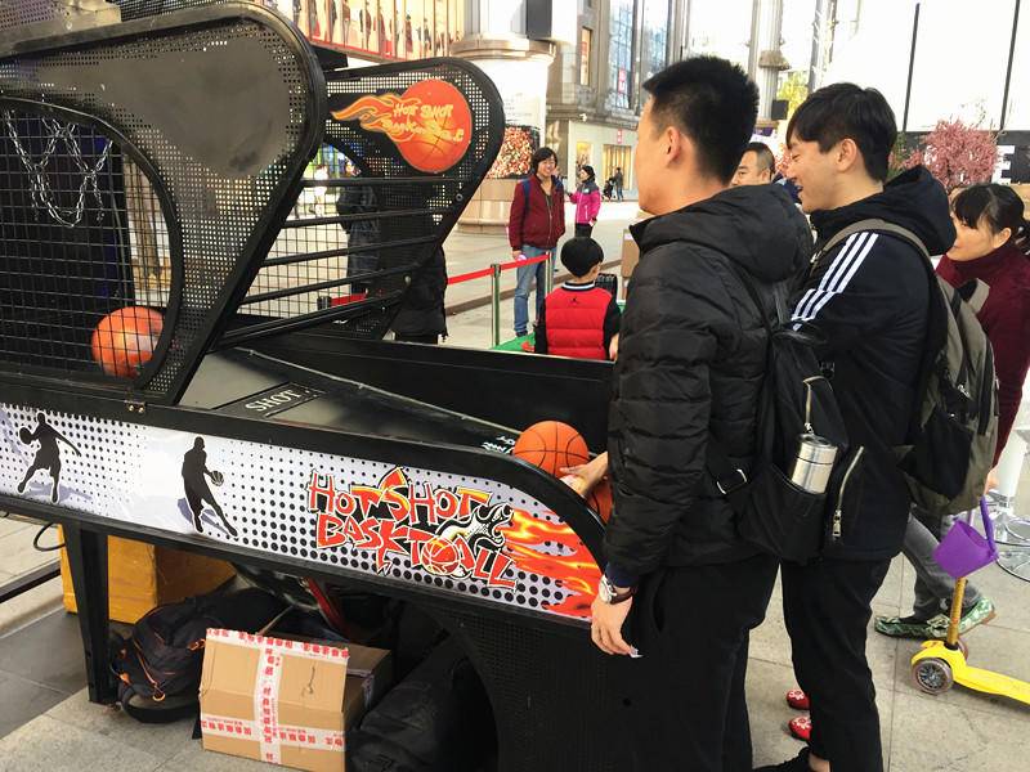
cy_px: 386
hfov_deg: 61.7
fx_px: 863
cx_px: 515
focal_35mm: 29
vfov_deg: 48.2
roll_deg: -0.4
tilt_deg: -13.2
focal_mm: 4.15
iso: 50
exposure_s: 1/100
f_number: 2.2
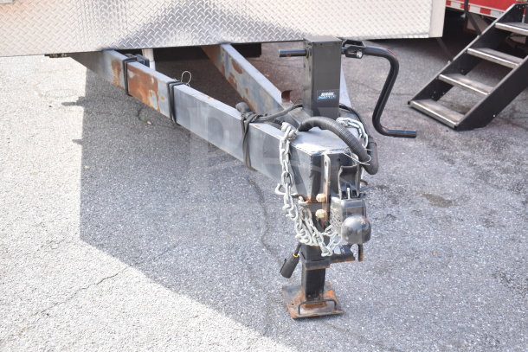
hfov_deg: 46.4
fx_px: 616
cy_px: 176
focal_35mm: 42
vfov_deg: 31.9
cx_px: 264
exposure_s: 1/100
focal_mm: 28
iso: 100
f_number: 4.5
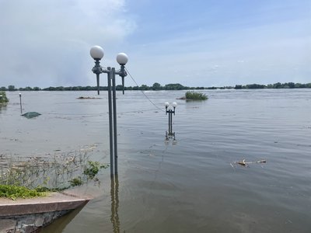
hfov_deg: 67.3
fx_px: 234
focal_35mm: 26
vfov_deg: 53.1
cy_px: 116
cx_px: 156
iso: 32
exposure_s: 1/7813
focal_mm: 4.2
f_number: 1.6
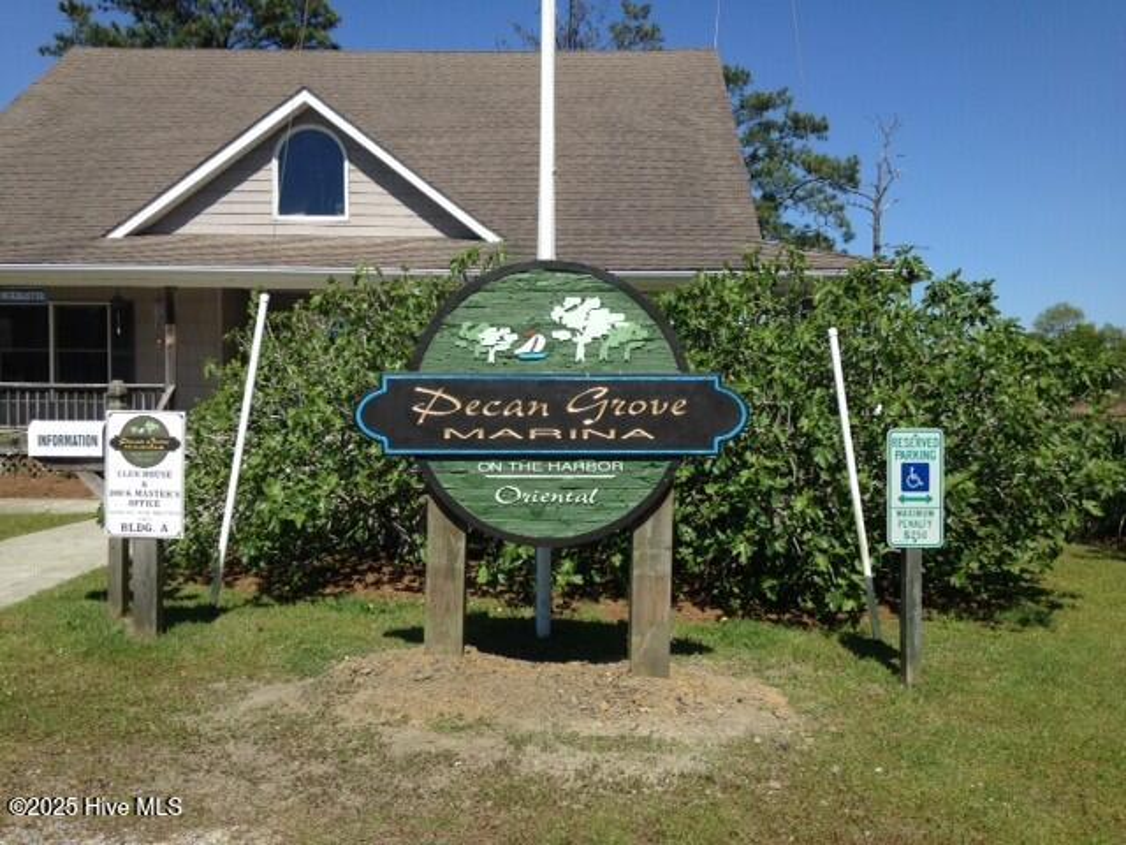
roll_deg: -0.7
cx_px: 563
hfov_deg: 55.4
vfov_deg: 42.9
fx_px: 1073
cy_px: 422
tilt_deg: -3.5
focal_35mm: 33
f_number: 2.4
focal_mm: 4.12
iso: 50
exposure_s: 1/1642
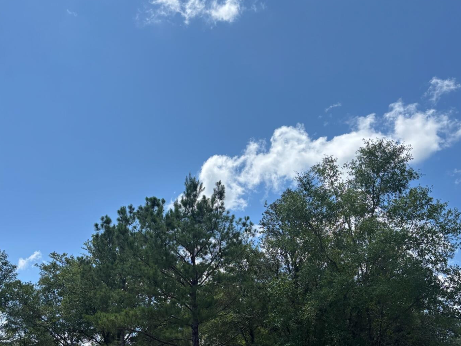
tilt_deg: +20.3
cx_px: 235
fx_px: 506
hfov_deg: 49.0
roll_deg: +2.1
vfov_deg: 37.2
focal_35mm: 38
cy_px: 241
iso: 50
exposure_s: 1/3788
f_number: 1.6
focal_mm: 5.96
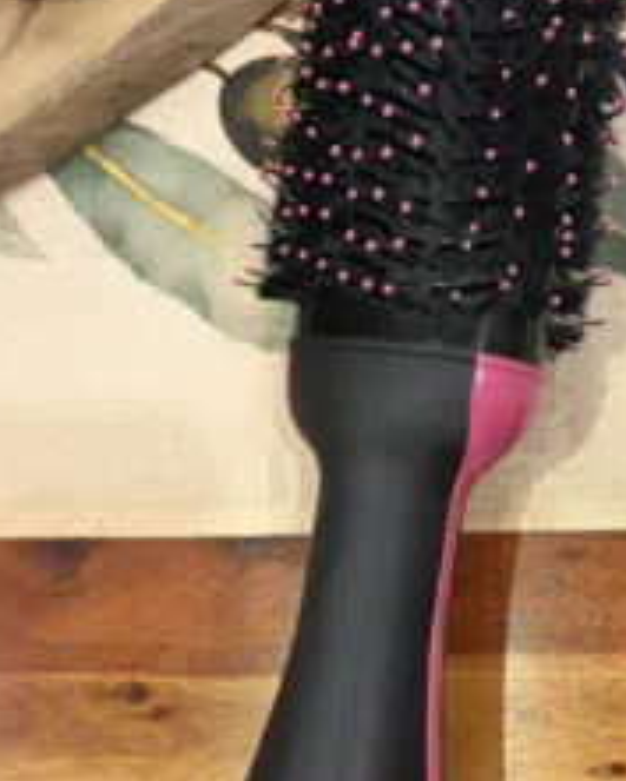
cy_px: 456
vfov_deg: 40.2
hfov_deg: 32.0
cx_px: 492
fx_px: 1065
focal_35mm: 46
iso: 400
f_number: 1.6
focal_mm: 5.96
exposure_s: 1/33
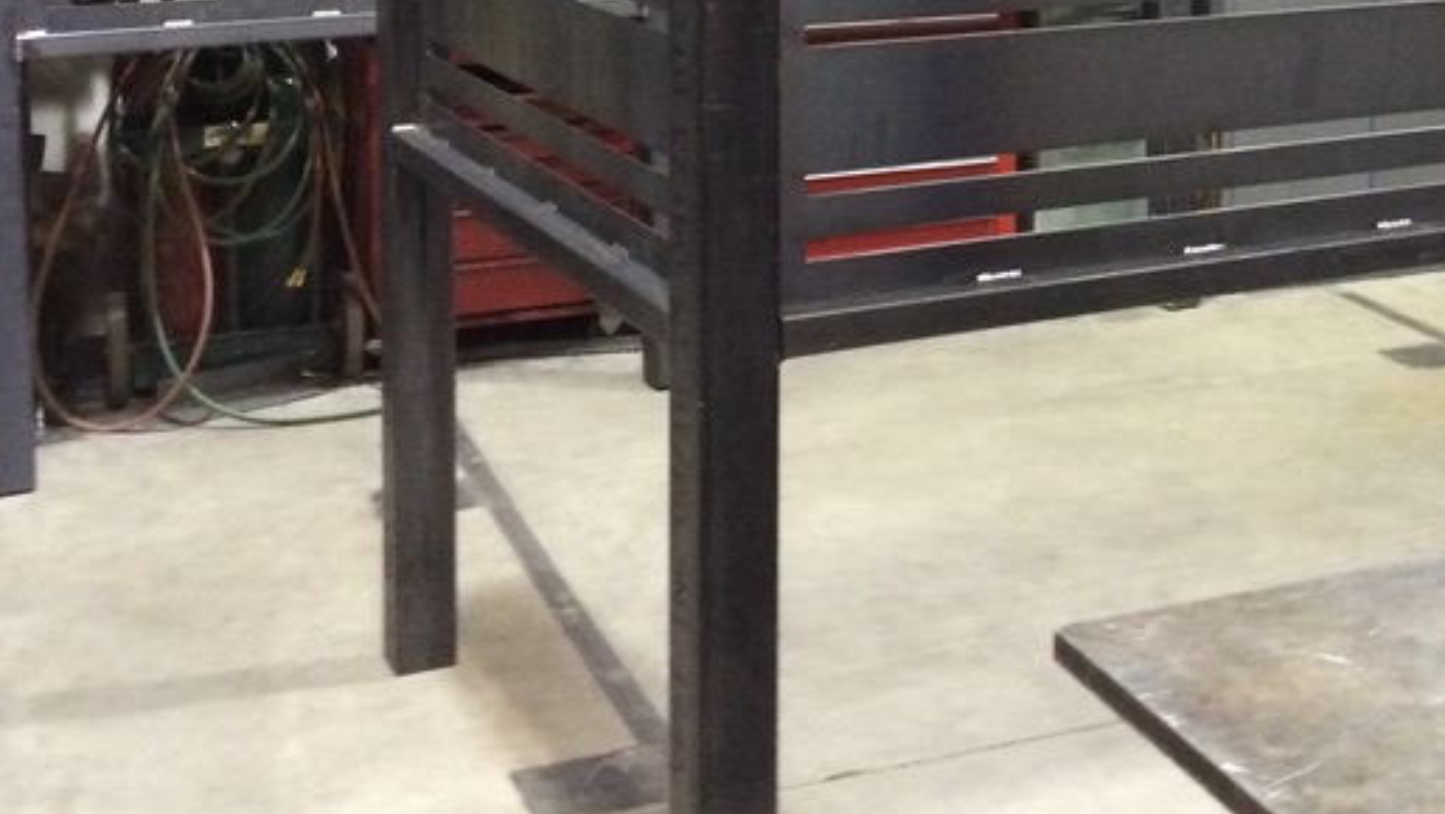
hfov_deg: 31.6
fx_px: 2491
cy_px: -95
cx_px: 1122
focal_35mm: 65
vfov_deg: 17.9
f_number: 2.2
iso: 320
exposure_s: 1/30
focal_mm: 4.12
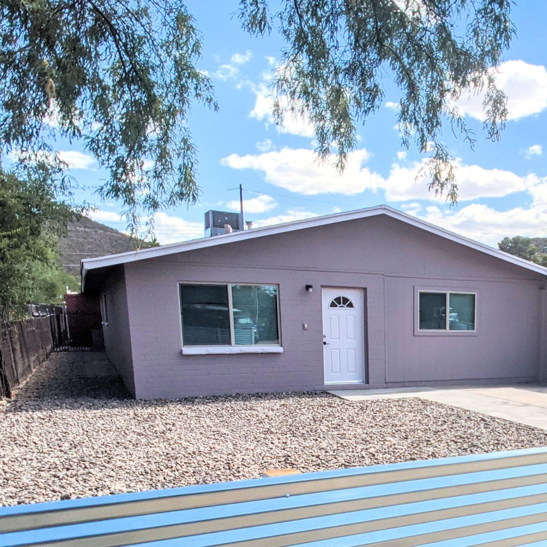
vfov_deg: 30.8
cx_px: 472
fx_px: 965
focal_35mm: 54
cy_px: 443
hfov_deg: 30.5
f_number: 1.73
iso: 72
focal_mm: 4.38
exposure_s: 1/4695
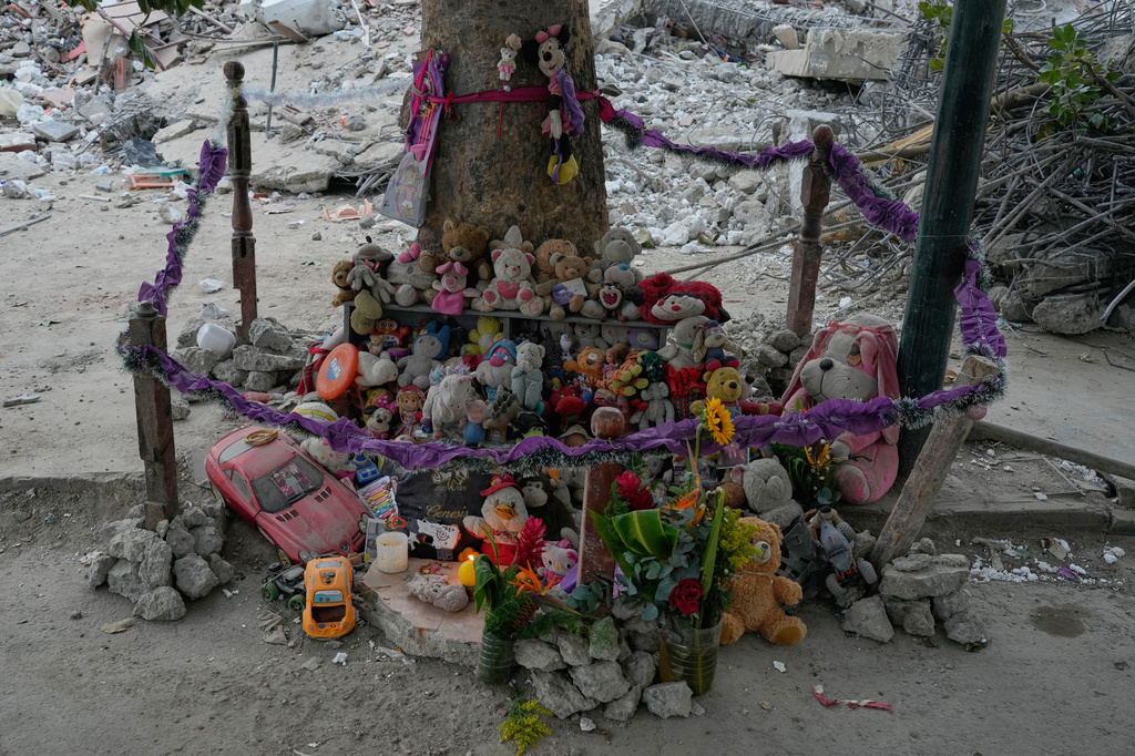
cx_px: 568
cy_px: 378
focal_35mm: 35
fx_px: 1103
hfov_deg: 54.4
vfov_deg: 37.8
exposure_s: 1/80
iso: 500
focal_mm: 35
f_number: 5
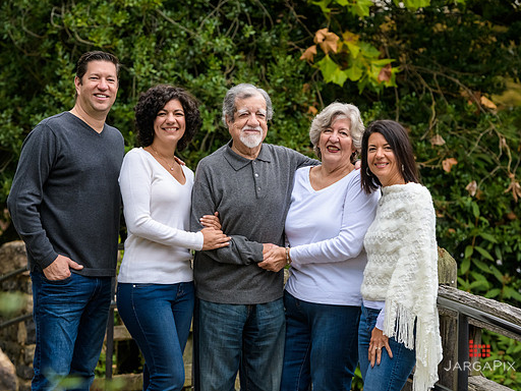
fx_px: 2002
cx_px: 246
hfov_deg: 14.8
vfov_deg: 11.1
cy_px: 196
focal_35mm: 133
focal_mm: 122
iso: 1000
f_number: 5.6
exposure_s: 1/400
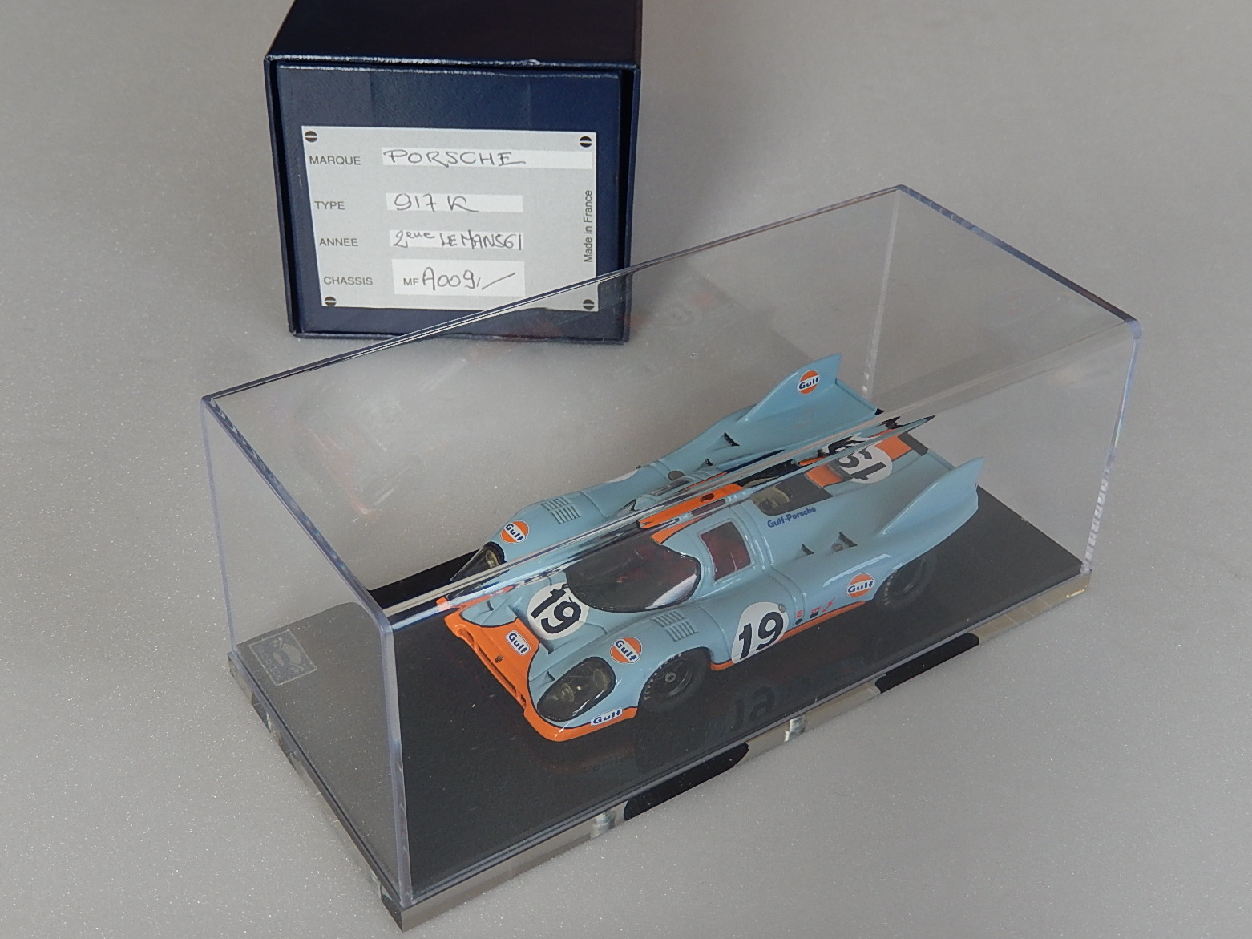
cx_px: 629
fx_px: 1519
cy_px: 475
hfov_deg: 44.8
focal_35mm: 42
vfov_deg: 34.3
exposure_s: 1/80
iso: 125
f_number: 4.2
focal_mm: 7.3
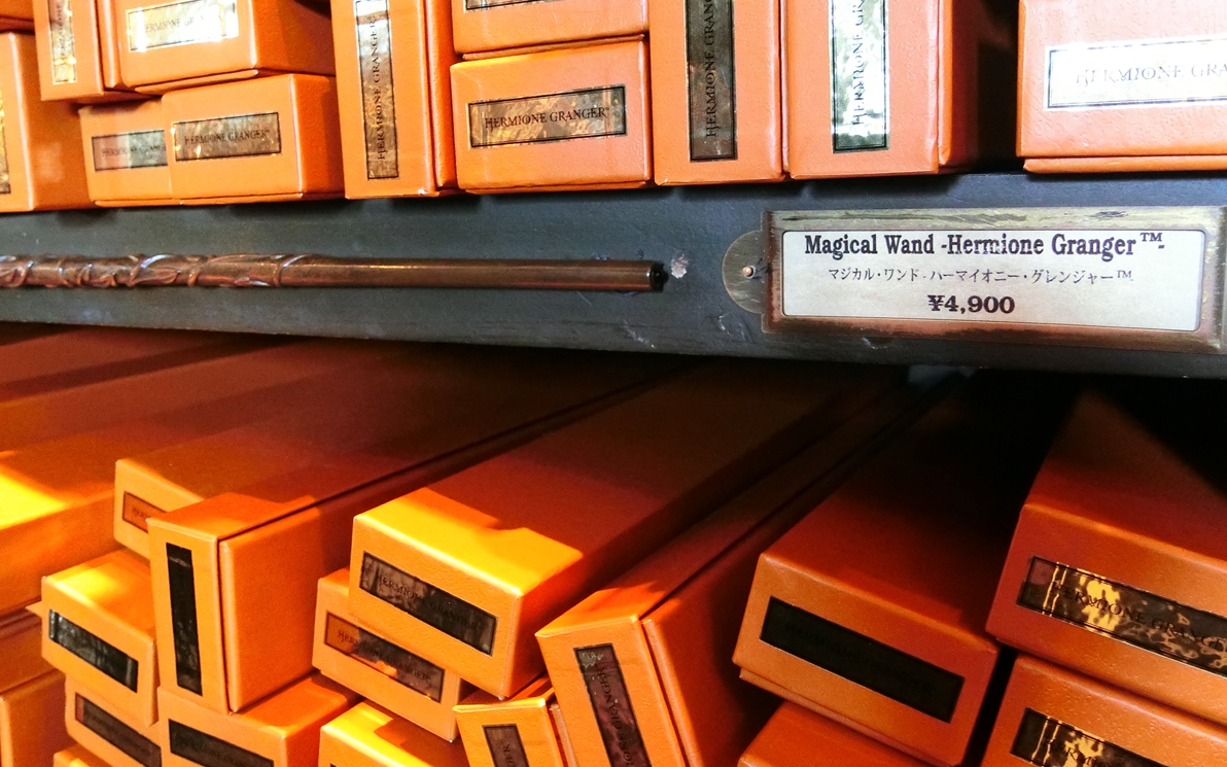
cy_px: 369
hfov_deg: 59.7
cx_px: 614
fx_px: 1070
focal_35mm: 32
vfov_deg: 39.4
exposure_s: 1/20
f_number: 3.3
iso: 1600
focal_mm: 6.4
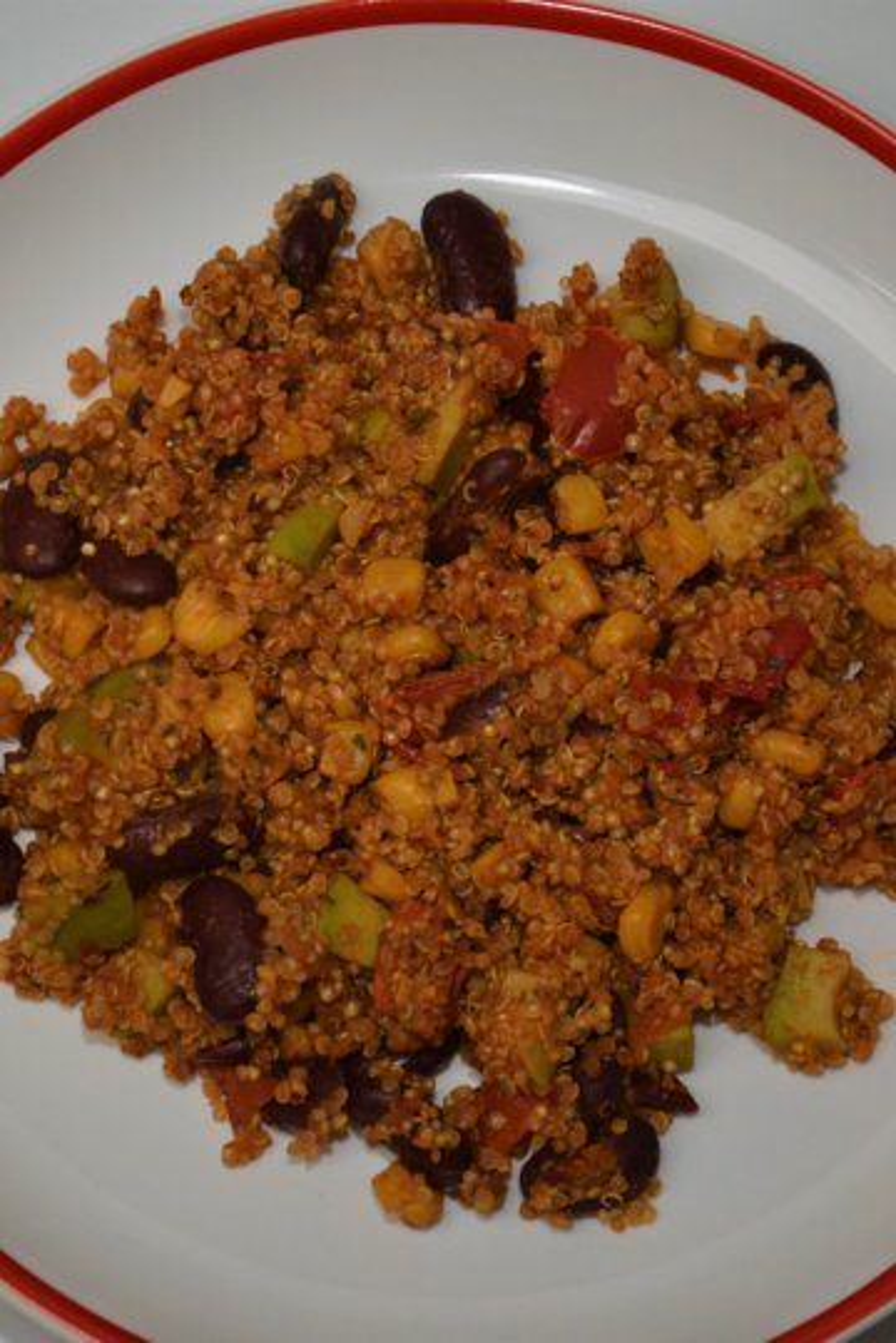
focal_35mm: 120
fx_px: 4480
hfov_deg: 11.4
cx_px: 448
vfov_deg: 17.1
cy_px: 672
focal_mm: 80
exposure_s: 1/160
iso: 800
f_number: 5.3
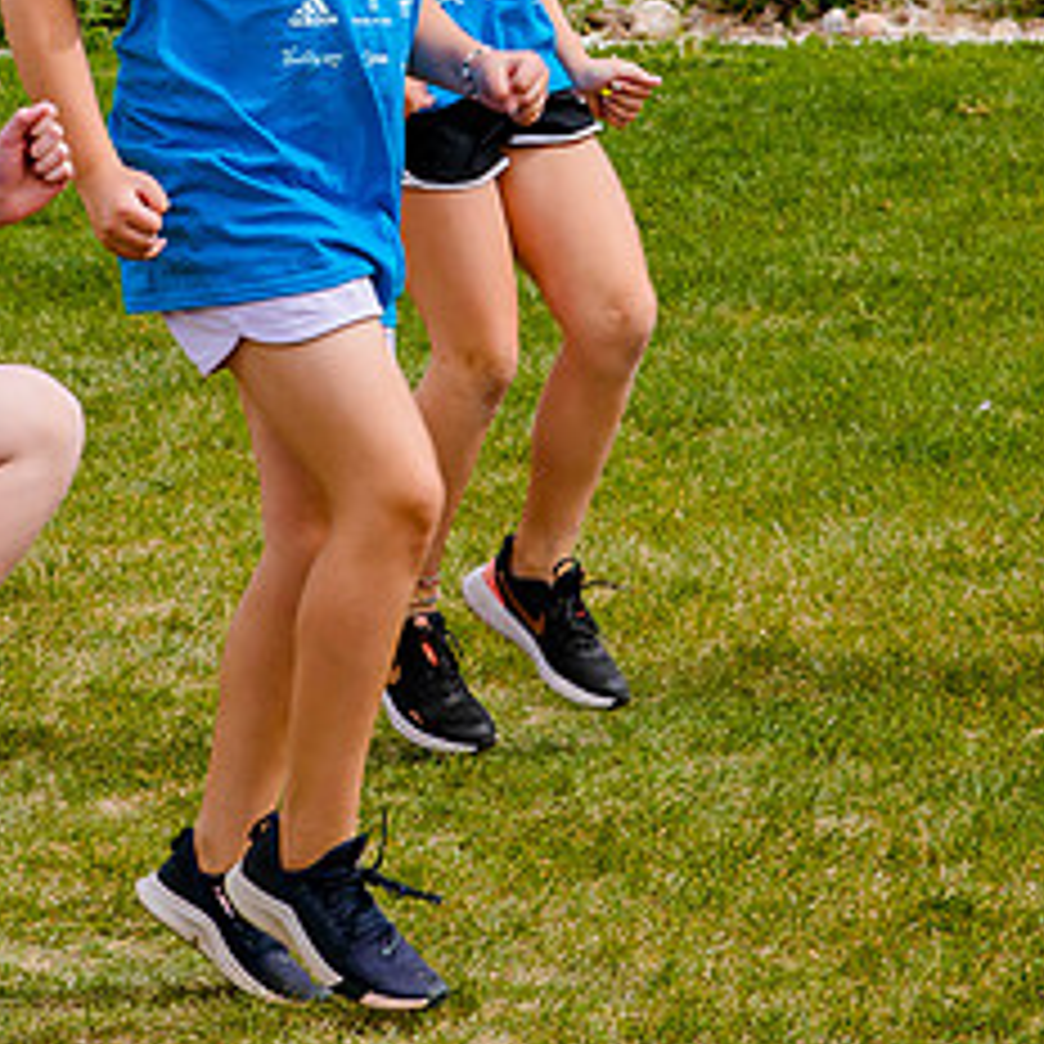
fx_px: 8496
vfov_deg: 7.0
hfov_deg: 7.0
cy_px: -95
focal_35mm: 249
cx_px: 319
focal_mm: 82
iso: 200
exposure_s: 1/400
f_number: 9
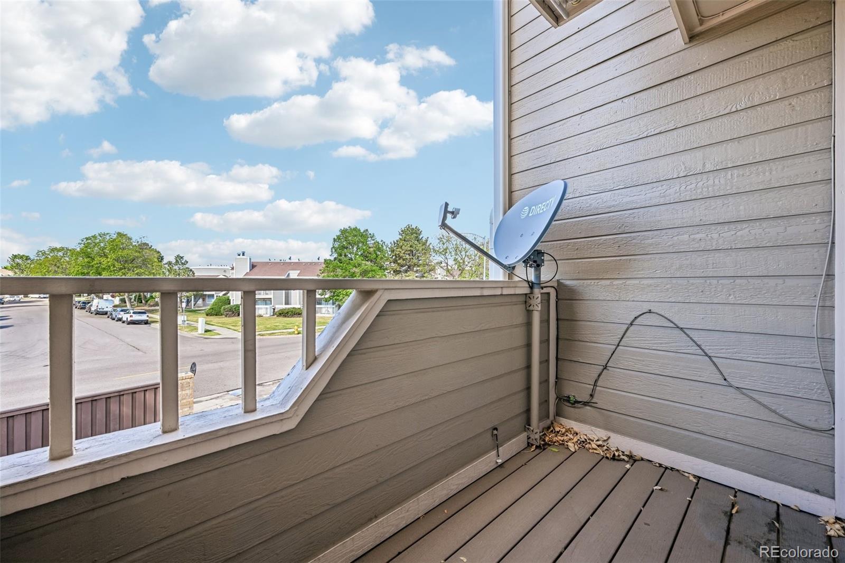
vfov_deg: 81.2
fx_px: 329
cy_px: 282
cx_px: 422
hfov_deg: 104.3
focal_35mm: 14
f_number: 11
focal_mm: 14
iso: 72
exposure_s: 1/15
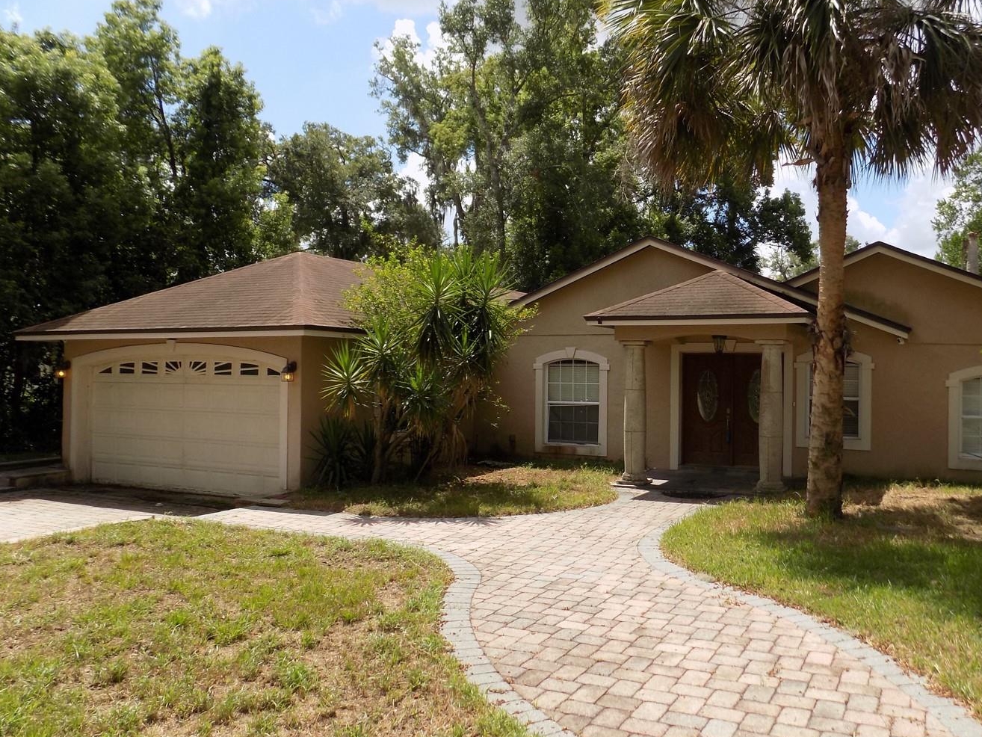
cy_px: 354
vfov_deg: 49.7
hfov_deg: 62.9
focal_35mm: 28
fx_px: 794
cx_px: 586
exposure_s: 1/800
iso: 80
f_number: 3.1
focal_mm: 4
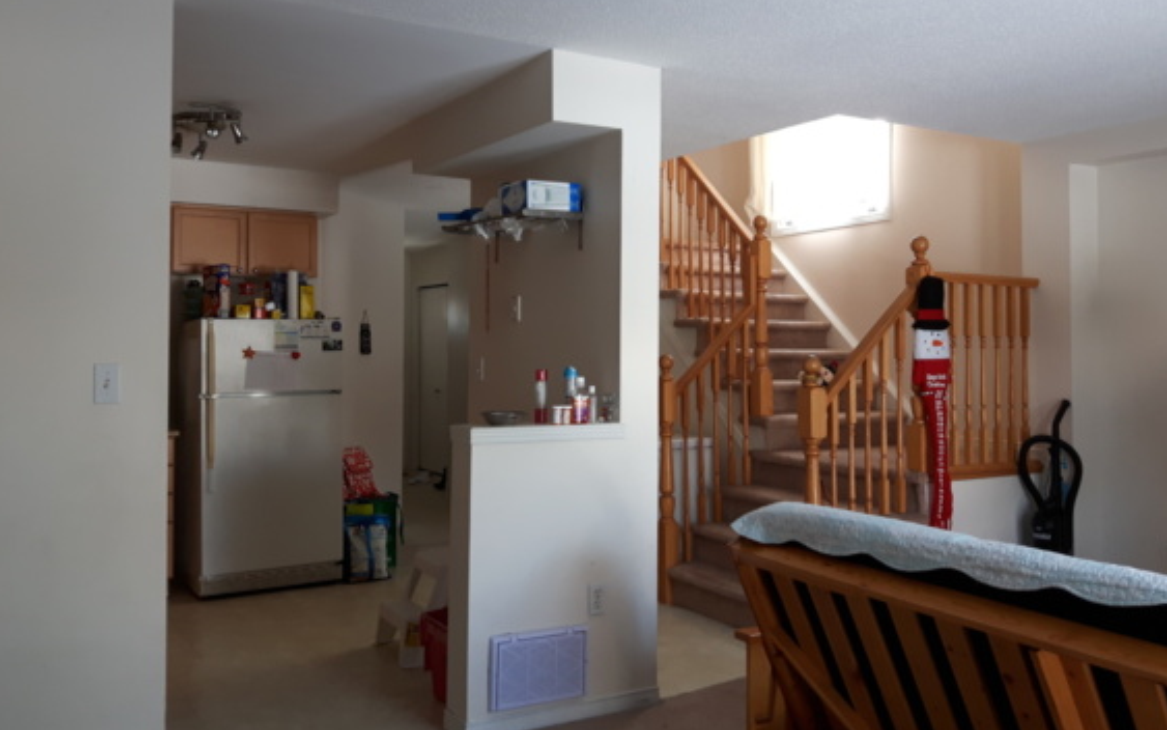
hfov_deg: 55.3
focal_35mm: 35
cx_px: 566
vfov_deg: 36.2
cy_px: 321
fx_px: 1113
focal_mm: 3.7
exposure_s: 1/33
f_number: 1.9
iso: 64
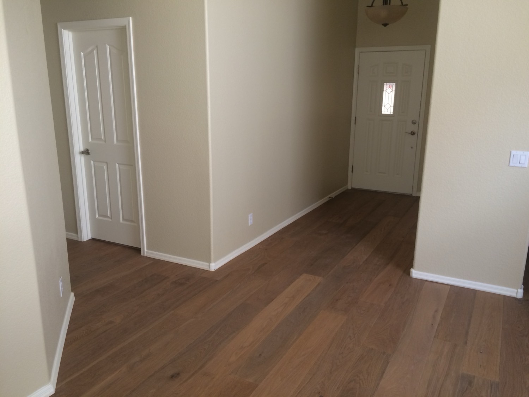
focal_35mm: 29
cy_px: 198
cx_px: 264
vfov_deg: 48.2
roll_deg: +0.4
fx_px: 443
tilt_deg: -14.0
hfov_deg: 61.7
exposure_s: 1/30
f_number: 2.2
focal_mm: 4.15
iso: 80
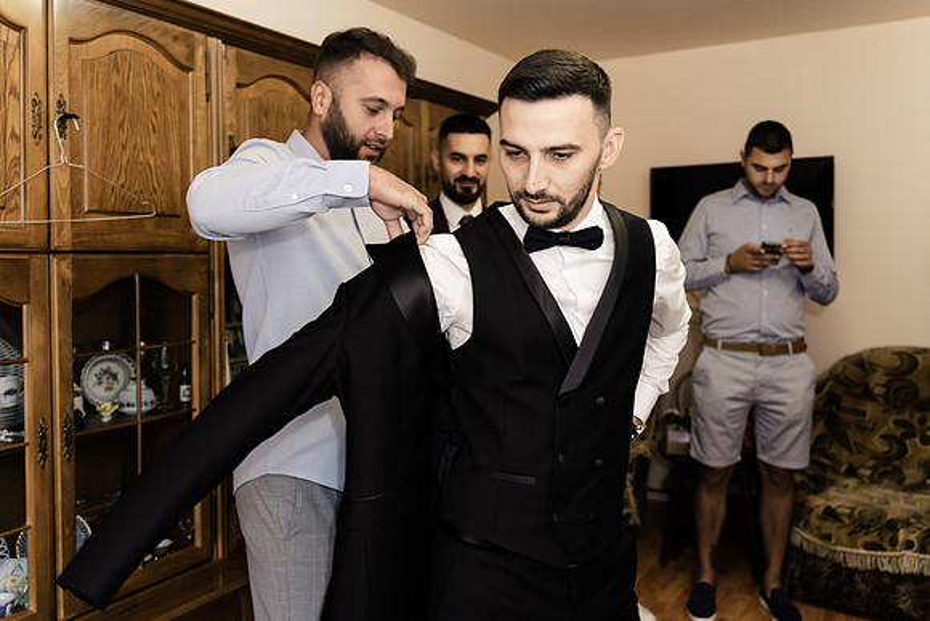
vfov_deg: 43.3
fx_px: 780
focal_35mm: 30
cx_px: 465
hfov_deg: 61.6
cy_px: 286
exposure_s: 1/80
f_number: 2.8
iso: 1250
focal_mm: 28
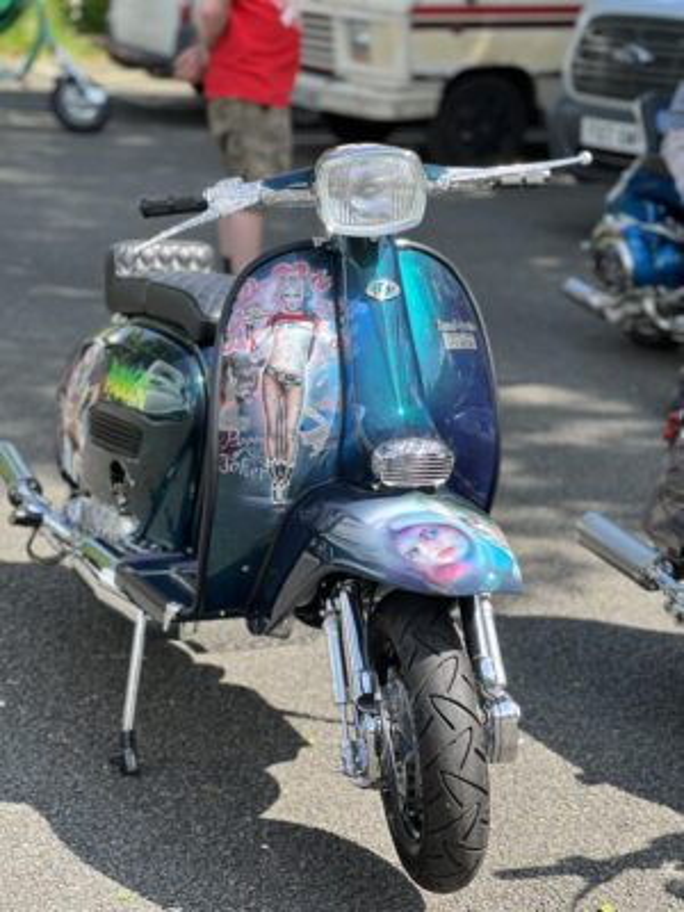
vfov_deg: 25.3
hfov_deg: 19.1
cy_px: 456
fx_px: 2029
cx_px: 342
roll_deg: -0.8
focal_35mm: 77
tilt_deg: -14.6
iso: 25
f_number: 2.8
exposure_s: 1/170
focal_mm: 9
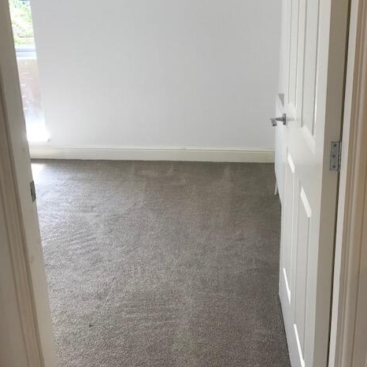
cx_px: 184
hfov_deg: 48.5
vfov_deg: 47.5
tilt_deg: -12.7
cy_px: 116
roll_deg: +1.3
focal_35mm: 34
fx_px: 408
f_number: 1.8
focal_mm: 3.99
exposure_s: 1/100
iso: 25
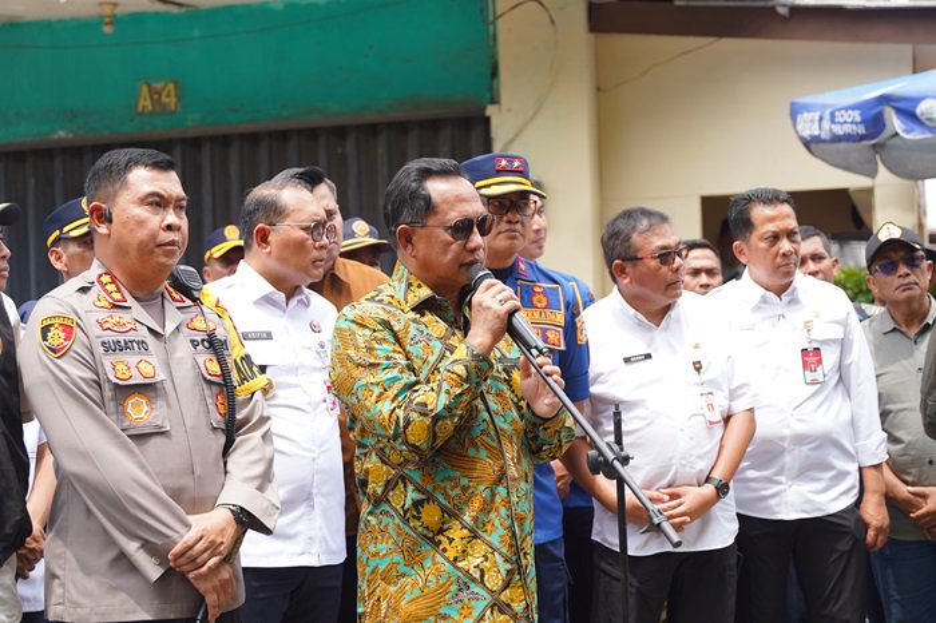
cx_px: 468
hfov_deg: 28.1
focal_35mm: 72
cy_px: 312
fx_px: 1871
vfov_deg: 18.9
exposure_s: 1/400
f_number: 2.8
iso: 100
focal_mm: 48
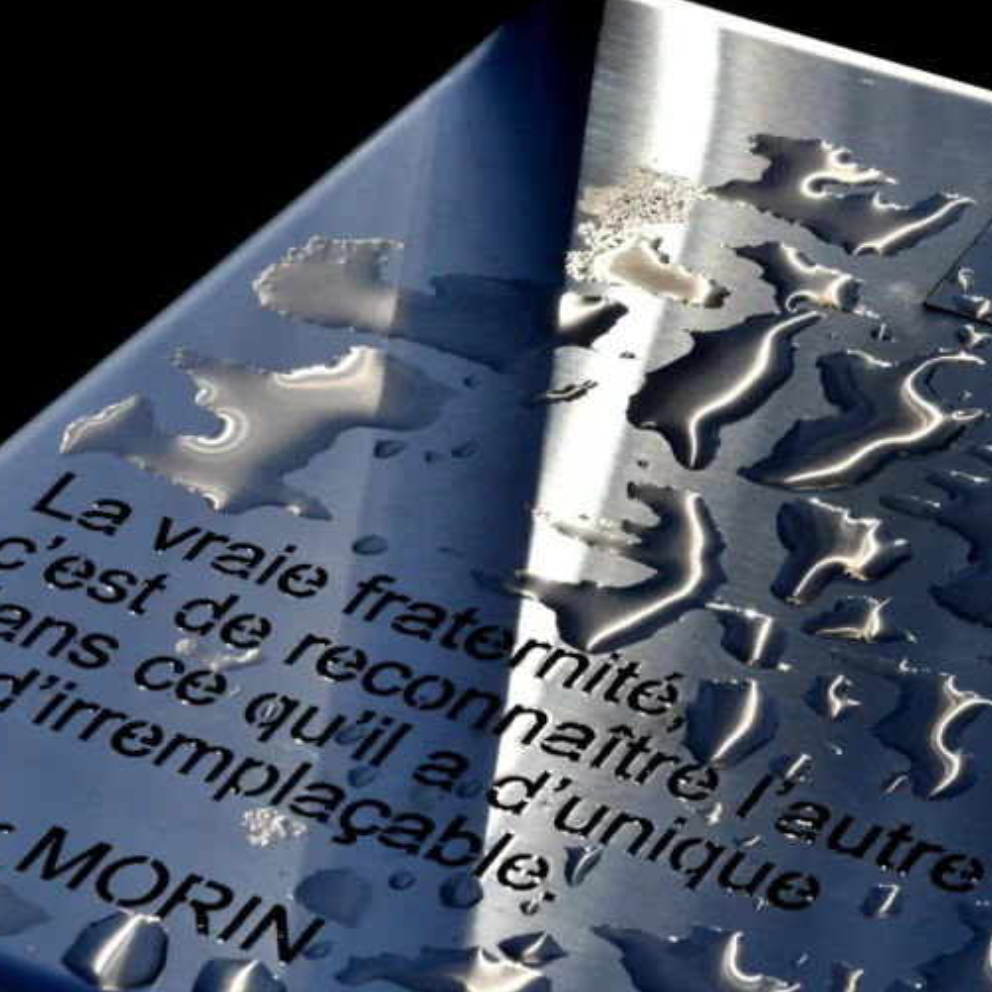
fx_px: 7652
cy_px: 522
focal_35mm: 236
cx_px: 546
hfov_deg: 7.4
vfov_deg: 7.4
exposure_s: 1/400
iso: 320
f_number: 16
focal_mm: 116
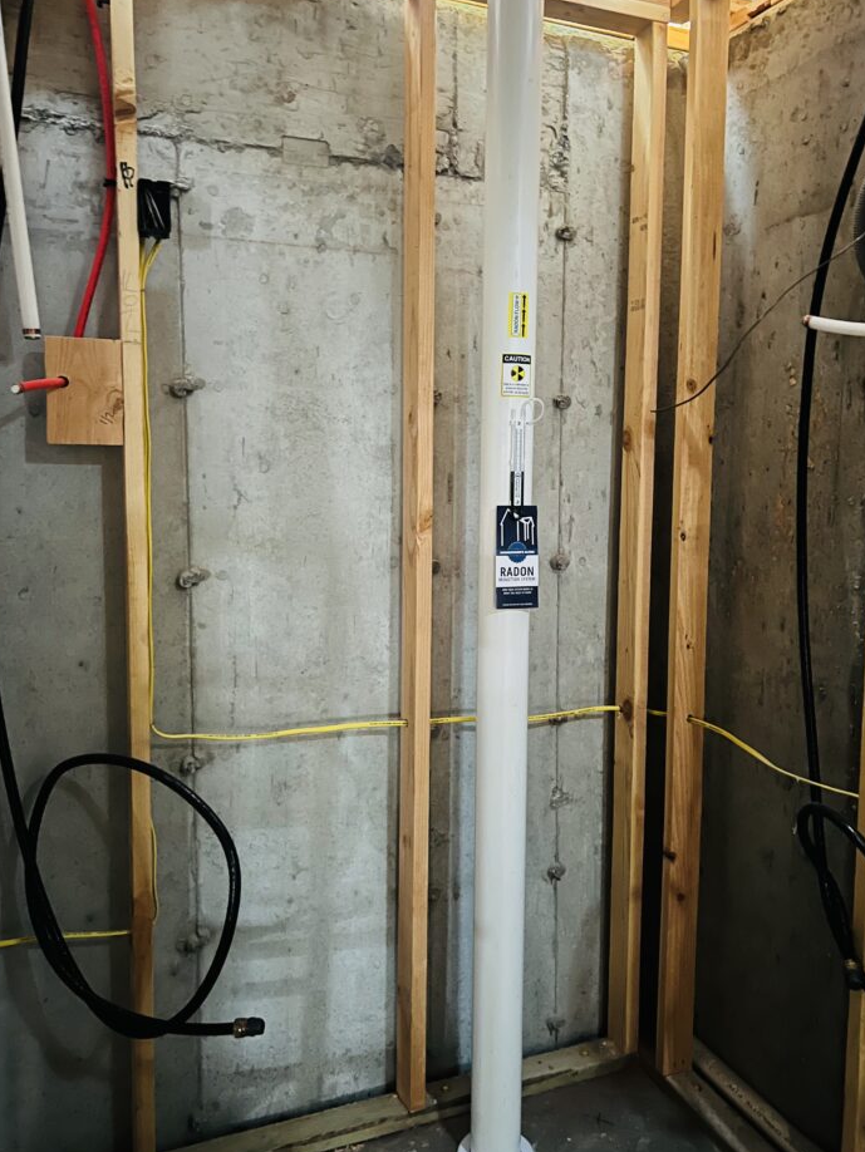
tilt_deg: -5.5
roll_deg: -0.1
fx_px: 966
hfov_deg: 48.2
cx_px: 468
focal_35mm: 29
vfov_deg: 61.6
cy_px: 546
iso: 800
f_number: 1.5
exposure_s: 1/9
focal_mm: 5.7
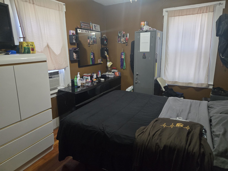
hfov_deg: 73.9
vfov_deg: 58.9
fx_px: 151
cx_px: 114
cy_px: 86
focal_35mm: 23
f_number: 1.8
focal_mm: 5.4
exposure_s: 1/120
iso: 800
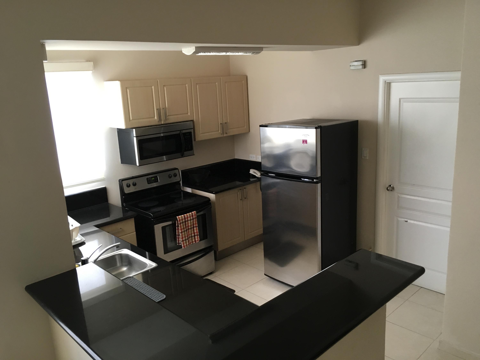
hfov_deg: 61.7
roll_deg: +4.3
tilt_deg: -13.6
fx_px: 402
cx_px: 240
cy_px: 180
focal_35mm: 29
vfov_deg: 48.2
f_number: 2.2
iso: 100
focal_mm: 4.15
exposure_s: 1/30
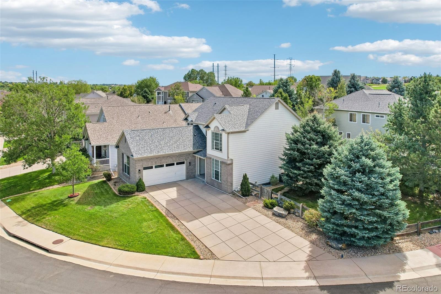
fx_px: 269
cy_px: 147
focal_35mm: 22
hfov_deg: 78.6
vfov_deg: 57.2
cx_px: 220
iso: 100
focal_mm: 8.4
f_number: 2.8
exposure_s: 1/2500
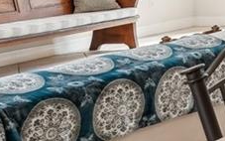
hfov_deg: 10.3
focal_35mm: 115
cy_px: -74
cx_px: 736
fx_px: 705
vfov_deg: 10.9
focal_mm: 16
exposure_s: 1/30
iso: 400
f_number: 8
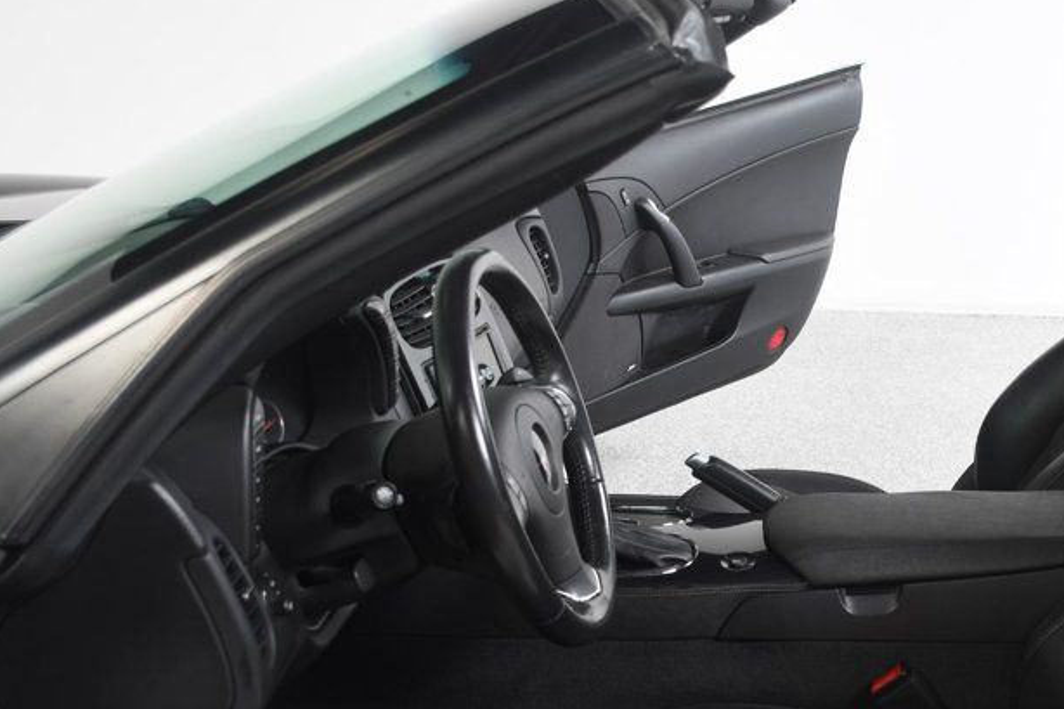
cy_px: 525
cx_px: 771
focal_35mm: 55
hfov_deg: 35.6
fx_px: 1625
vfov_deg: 24.4
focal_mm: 22
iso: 100
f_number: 5
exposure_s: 1/160
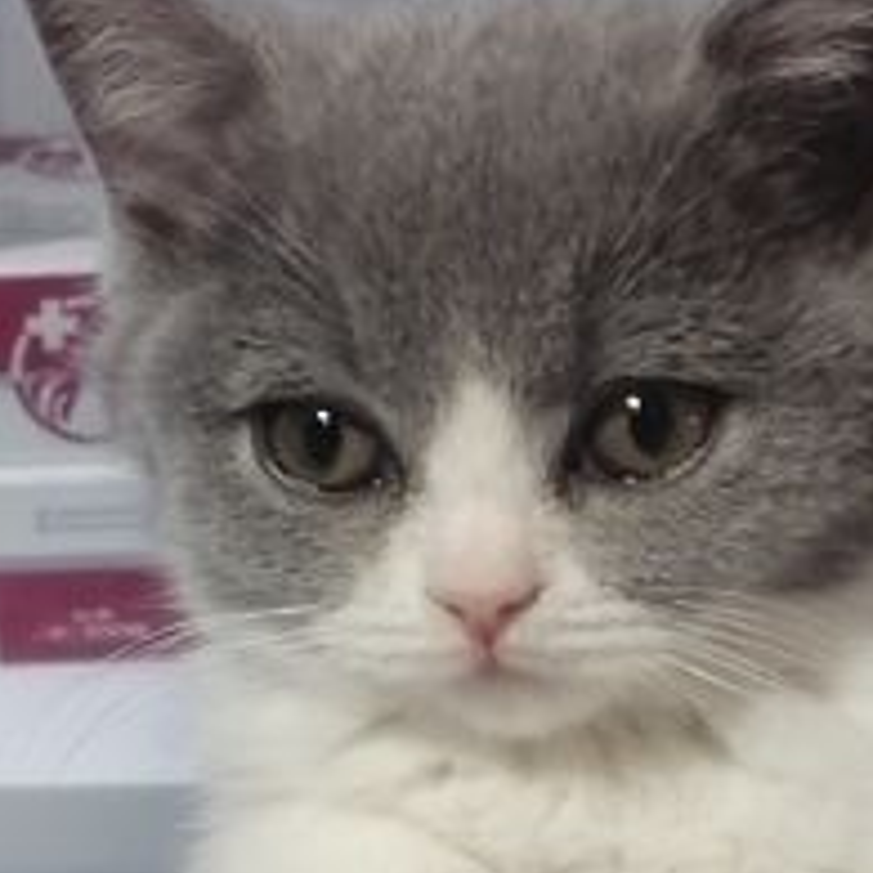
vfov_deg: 8.8
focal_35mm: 197
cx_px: 564
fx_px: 5621
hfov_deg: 8.9
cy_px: 877
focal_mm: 3.88
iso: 200
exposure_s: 1/33.3
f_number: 1.8
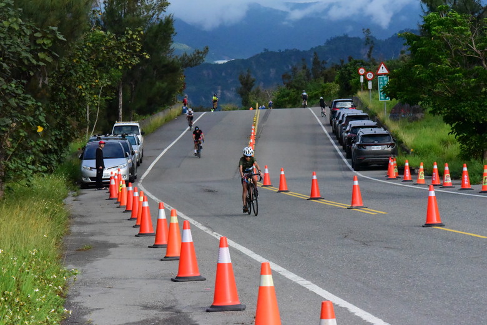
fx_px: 1963
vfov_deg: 9.5
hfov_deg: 14.1
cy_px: 162
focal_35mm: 145
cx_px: 244
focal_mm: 145
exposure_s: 1/4000
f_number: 18
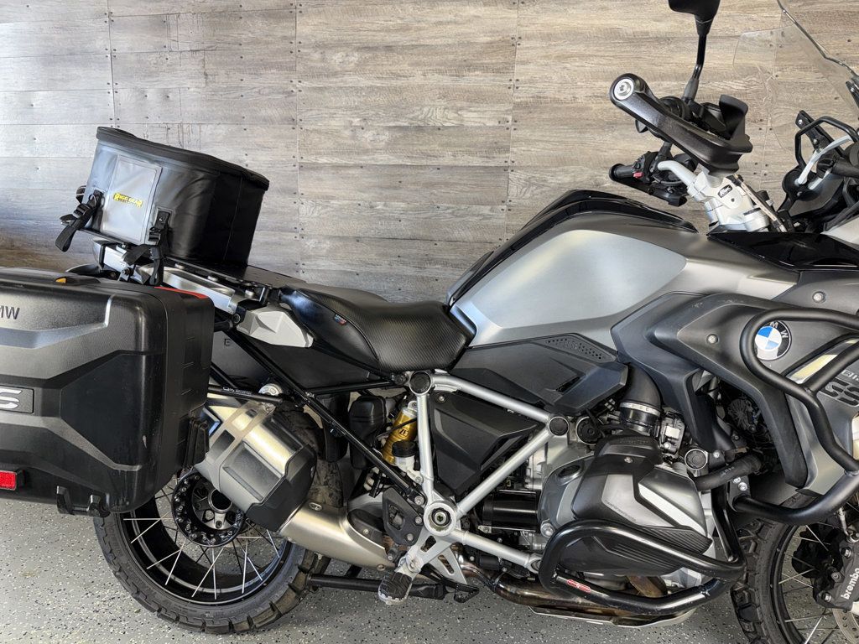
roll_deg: -1.2
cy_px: 322
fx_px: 596
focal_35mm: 24
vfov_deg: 56.8
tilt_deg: -9.6
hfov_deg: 71.6
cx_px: 430
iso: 64
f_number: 1.78
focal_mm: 6.76
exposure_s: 1/27
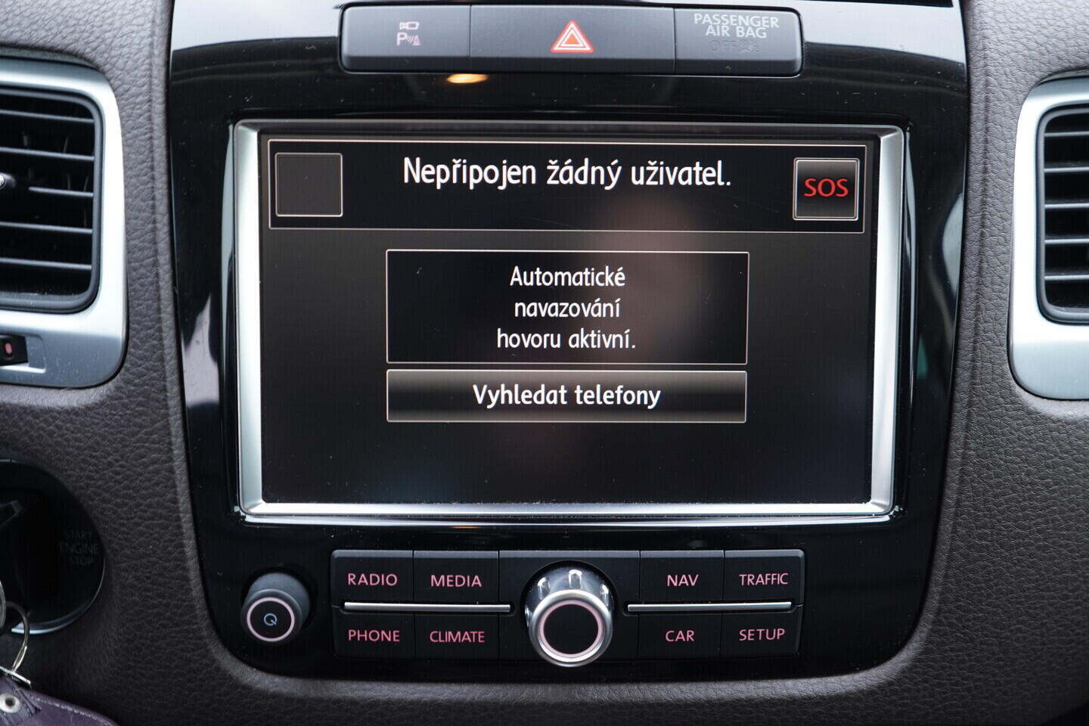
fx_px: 1089
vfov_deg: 36.9
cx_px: 544
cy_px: 363
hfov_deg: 53.1
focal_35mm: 36
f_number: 2.8
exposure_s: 1/40
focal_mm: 24
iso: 400
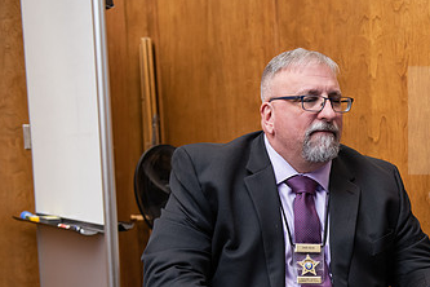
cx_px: 369
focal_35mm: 61
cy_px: 223
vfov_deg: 22.0
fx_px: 729
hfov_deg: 31.6
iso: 1250
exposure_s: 1/200
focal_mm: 35
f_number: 3.2
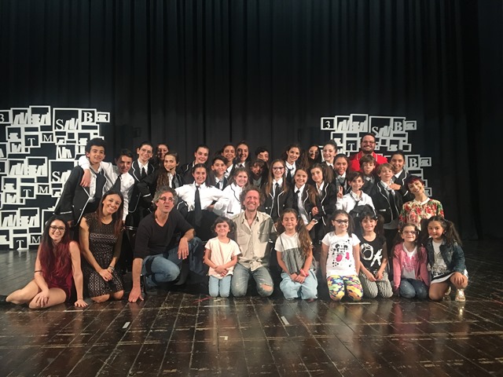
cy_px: 188
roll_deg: -0.1
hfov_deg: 61.7
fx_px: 421
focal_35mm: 29
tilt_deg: +2.4
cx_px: 252
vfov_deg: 48.2
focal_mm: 4.15
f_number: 2.2
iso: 200
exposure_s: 1/17
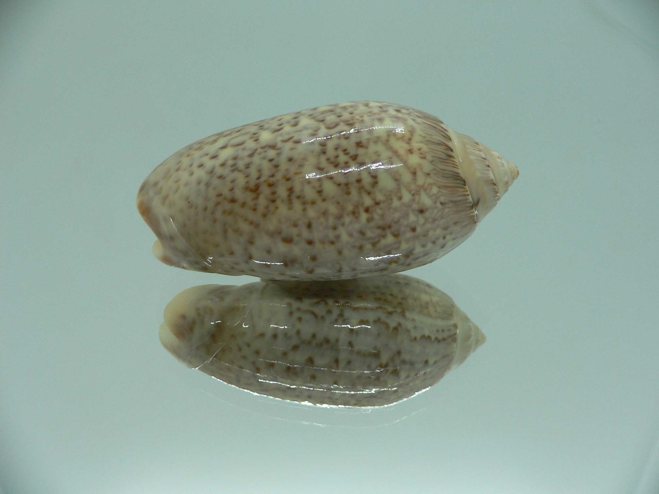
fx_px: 666
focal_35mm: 35
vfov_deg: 40.7
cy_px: 247
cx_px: 330
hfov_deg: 52.6
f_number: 2.8
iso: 100
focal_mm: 4.6
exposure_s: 1/60
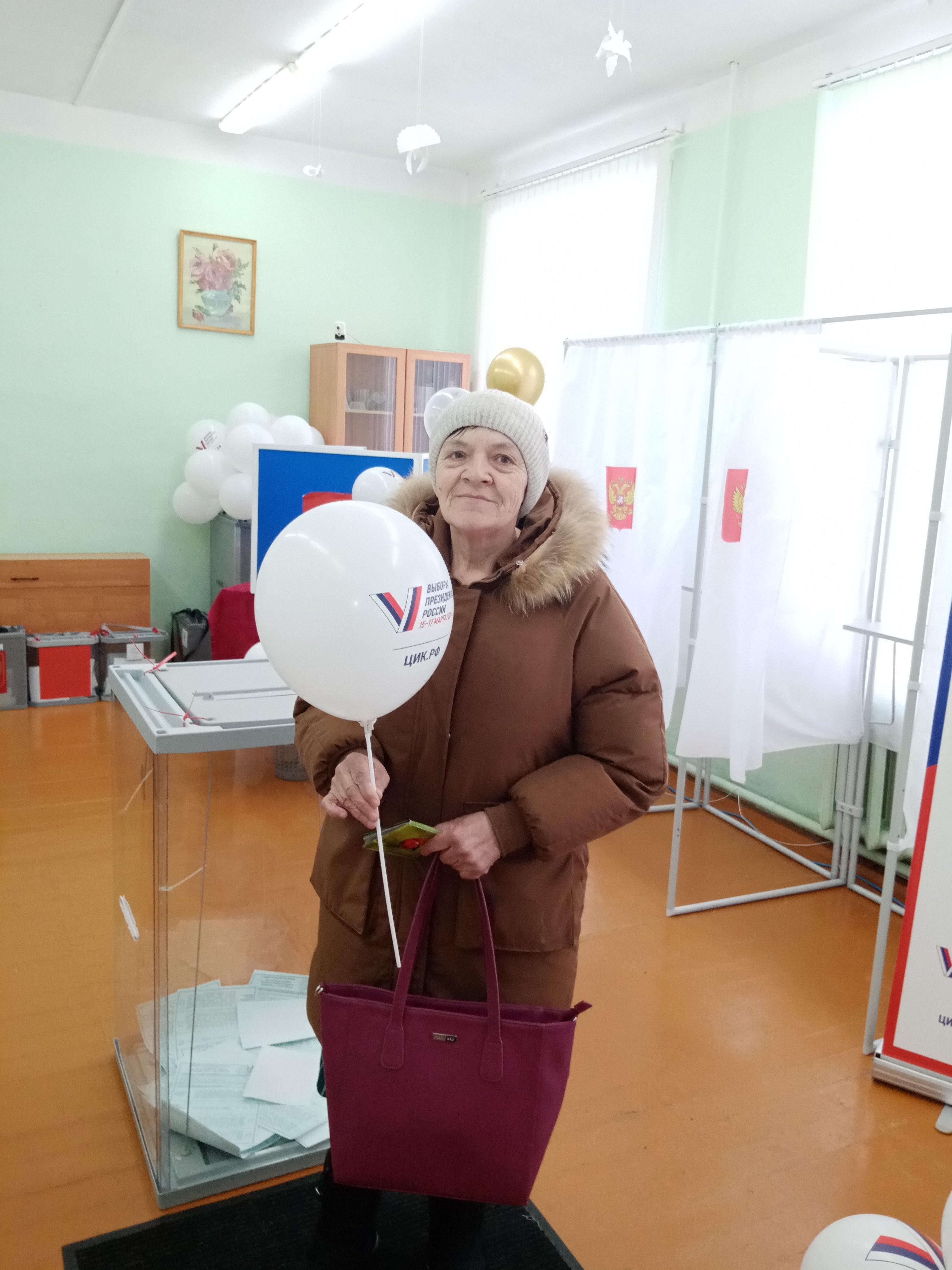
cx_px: 494
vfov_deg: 65.3
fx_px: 990
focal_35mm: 27
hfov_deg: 51.3
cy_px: 622
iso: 142
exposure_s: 1/33.3
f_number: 1.8
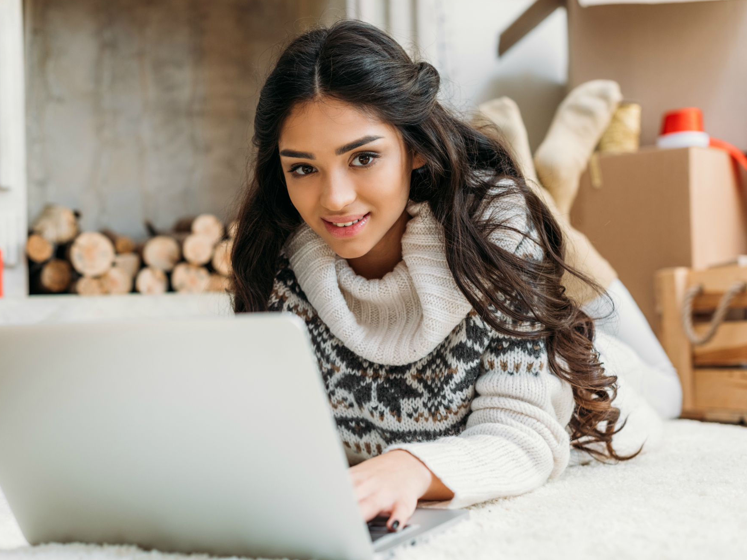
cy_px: 281
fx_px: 1187
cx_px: 333
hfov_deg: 34.9
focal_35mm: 55
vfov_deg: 26.6
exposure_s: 1/160
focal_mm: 50
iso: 200
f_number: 3.2
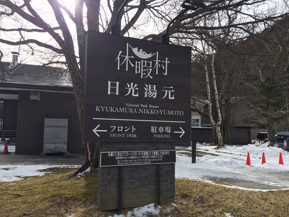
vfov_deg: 48.2
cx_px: 144
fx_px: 242
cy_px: 108
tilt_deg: +2.8
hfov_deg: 61.7
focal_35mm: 29
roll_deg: -1.4
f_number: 2.2
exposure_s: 1/842
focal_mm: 4.15
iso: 32
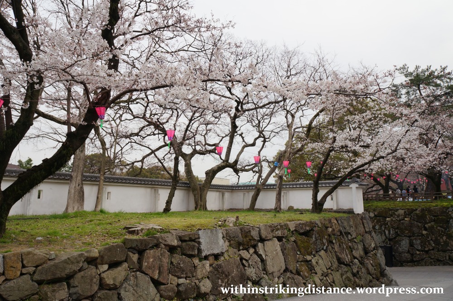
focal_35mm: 27
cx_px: 226
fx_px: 339
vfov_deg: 47.8
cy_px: 150
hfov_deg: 67.4
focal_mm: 18
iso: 200
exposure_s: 1/80
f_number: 8
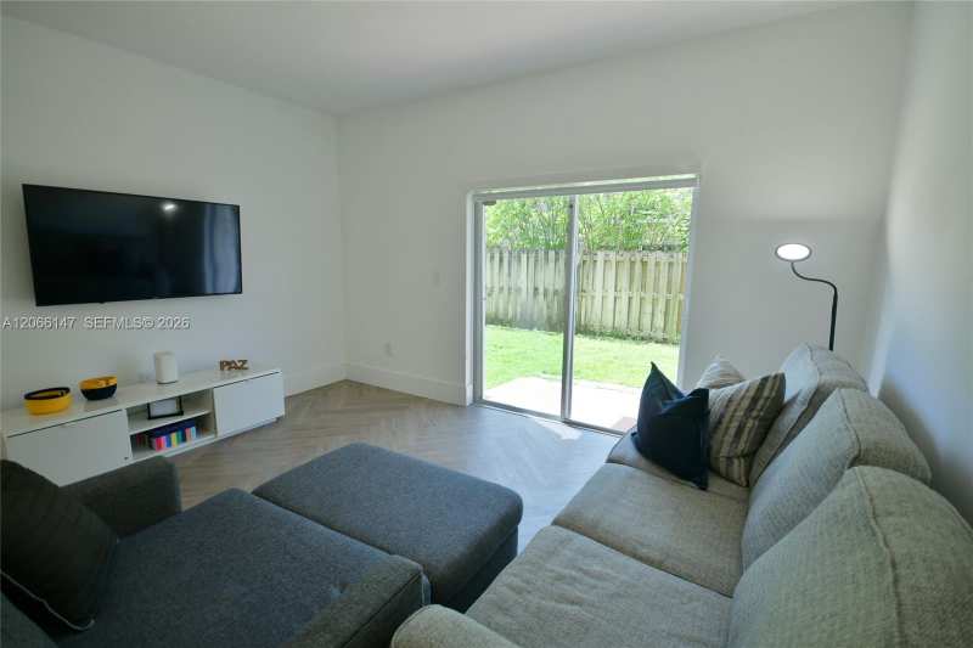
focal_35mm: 16
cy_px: 324
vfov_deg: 72.0
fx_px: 446
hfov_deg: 95.0
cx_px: 486
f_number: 4.2
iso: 100
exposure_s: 1/40
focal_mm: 11
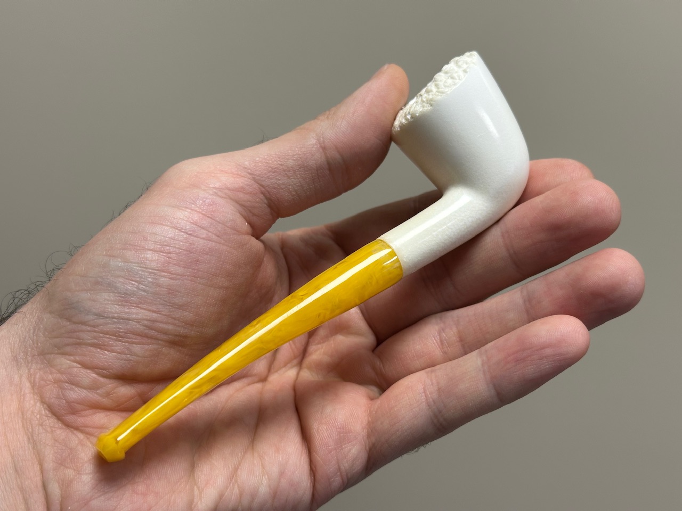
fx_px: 946
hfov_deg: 39.7
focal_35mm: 48
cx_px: 341
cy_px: 256
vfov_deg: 30.3
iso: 64
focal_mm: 6.86
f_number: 1.78
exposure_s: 1/100
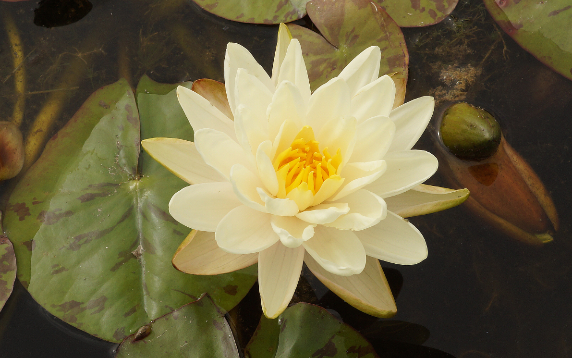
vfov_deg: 8.5
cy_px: 186
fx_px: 2401
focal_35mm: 154
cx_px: 287
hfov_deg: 13.6
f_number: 13
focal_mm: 100
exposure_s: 1/160
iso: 160
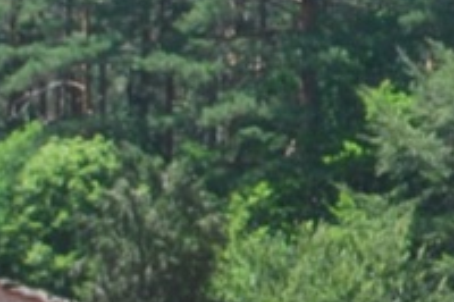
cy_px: 167
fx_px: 4549
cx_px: 826
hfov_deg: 5.6
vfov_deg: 3.8
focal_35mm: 361
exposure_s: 1/160
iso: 100
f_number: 6.3
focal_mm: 30
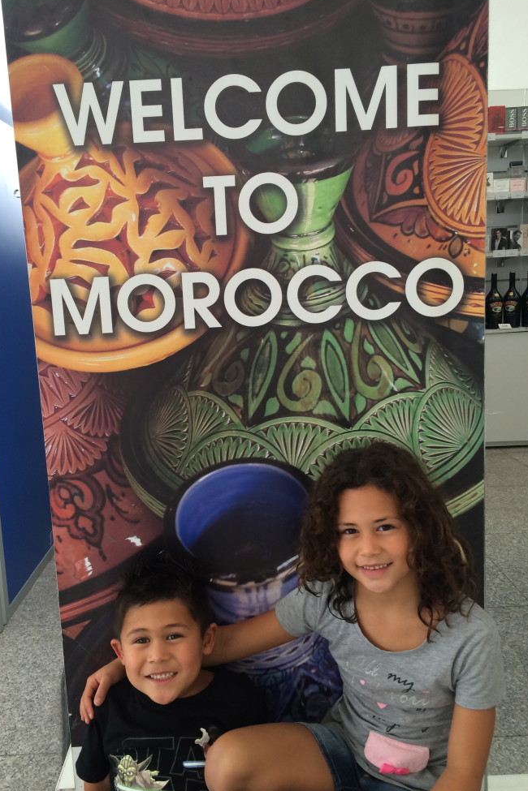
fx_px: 704
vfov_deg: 58.7
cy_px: 393
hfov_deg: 41.1
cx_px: 233
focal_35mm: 32
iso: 40
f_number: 2.2
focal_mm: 4.12
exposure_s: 1/40
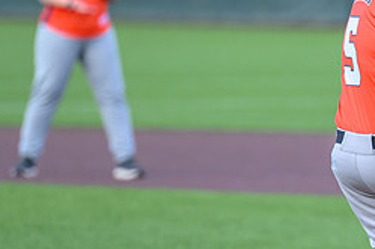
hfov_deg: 2.9
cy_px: 131
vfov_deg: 1.9
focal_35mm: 714
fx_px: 7432
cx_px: 407
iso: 800
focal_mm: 200
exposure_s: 1/2000
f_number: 3.2
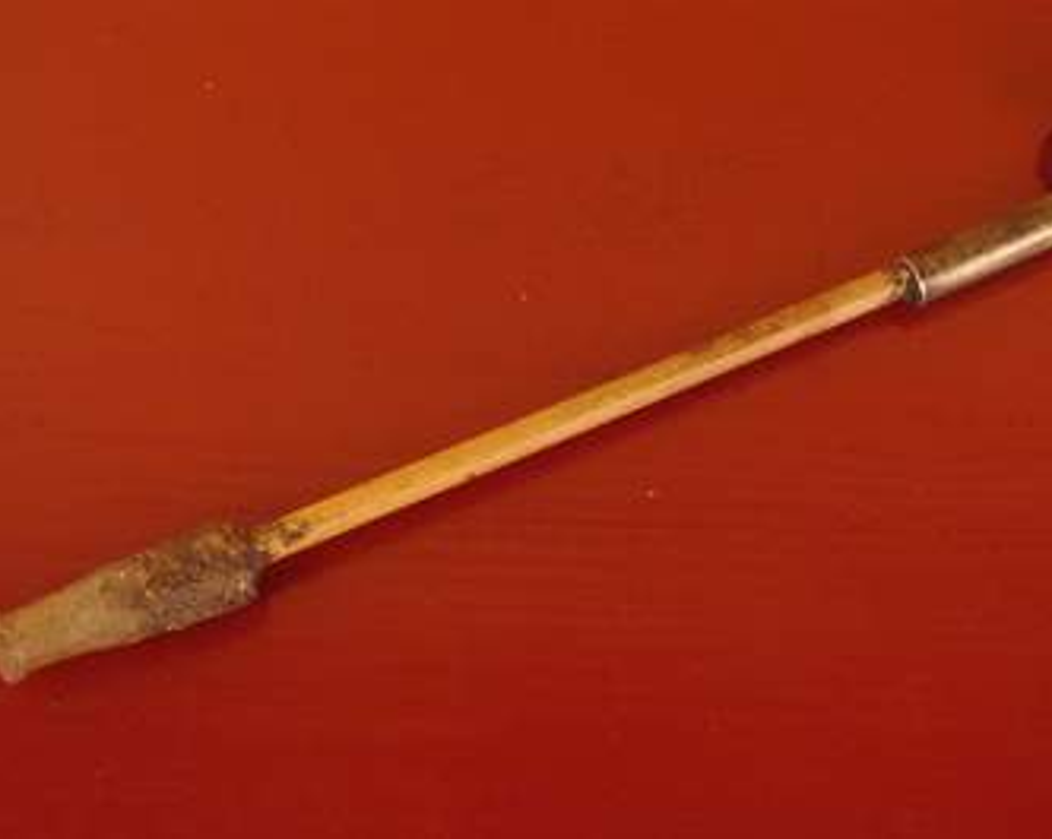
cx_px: 577
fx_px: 2115
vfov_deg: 22.5
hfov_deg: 27.9
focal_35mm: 68
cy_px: 421
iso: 1600
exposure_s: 1/15
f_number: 6.7
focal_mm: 40
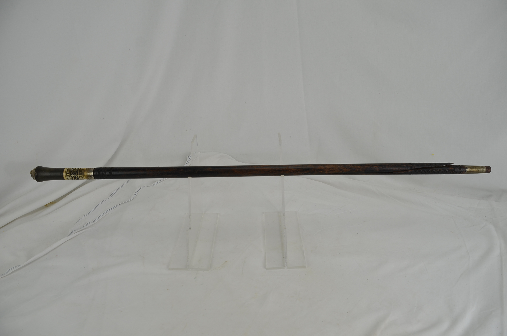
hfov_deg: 67.5
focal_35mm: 27
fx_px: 379
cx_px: 254
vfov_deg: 47.7
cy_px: 168
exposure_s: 1/125
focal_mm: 18
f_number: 5.6
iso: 220
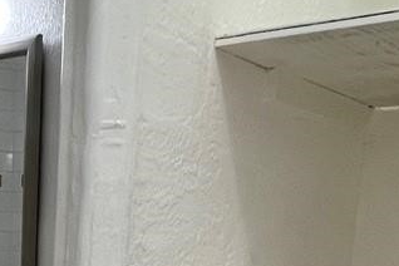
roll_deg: -2.5
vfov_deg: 17.7
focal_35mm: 68
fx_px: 754
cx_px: 13
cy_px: 415
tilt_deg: -10.9
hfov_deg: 28.1
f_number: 1.8
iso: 160
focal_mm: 1.57
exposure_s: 1/120
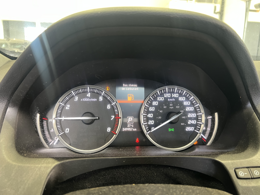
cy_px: 98
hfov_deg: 67.3
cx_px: 130
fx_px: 195
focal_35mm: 26
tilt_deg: -11.0
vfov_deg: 53.1
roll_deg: -1.8
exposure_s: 1/40
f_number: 1.5
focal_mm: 5.7
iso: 250
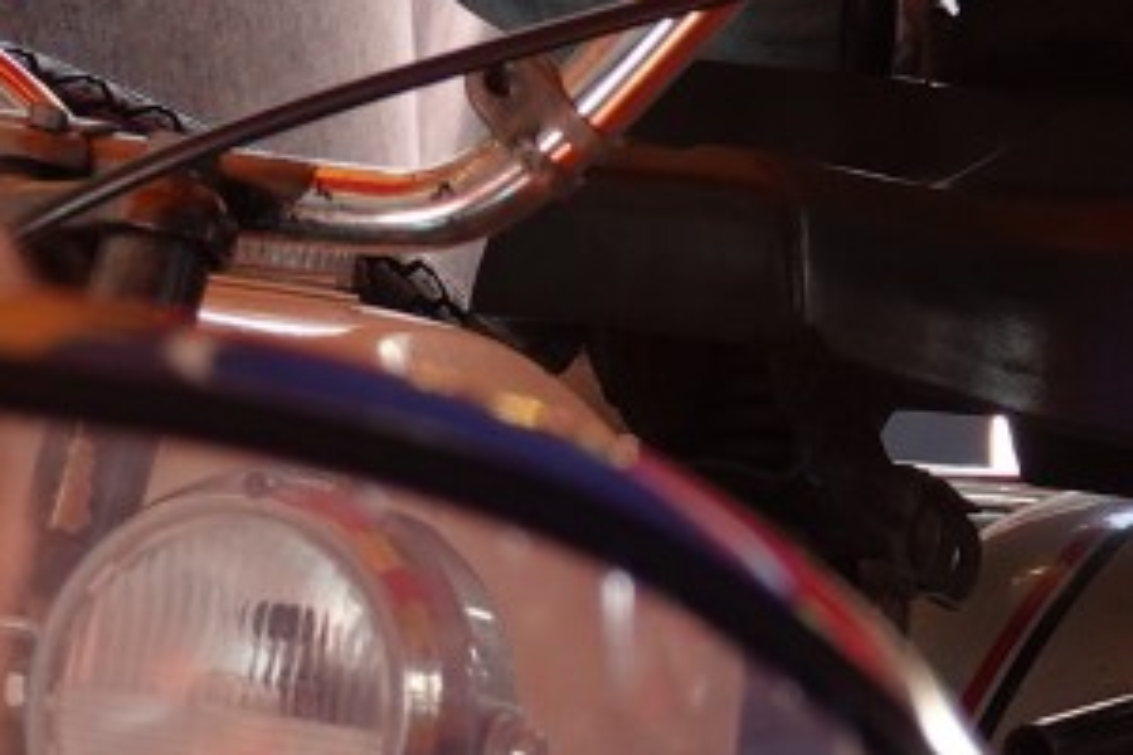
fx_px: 16994
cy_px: 1536
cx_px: -234
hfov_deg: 3.8
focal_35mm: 540
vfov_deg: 2.5
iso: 200
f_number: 3.5
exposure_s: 1/100
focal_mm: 36.72
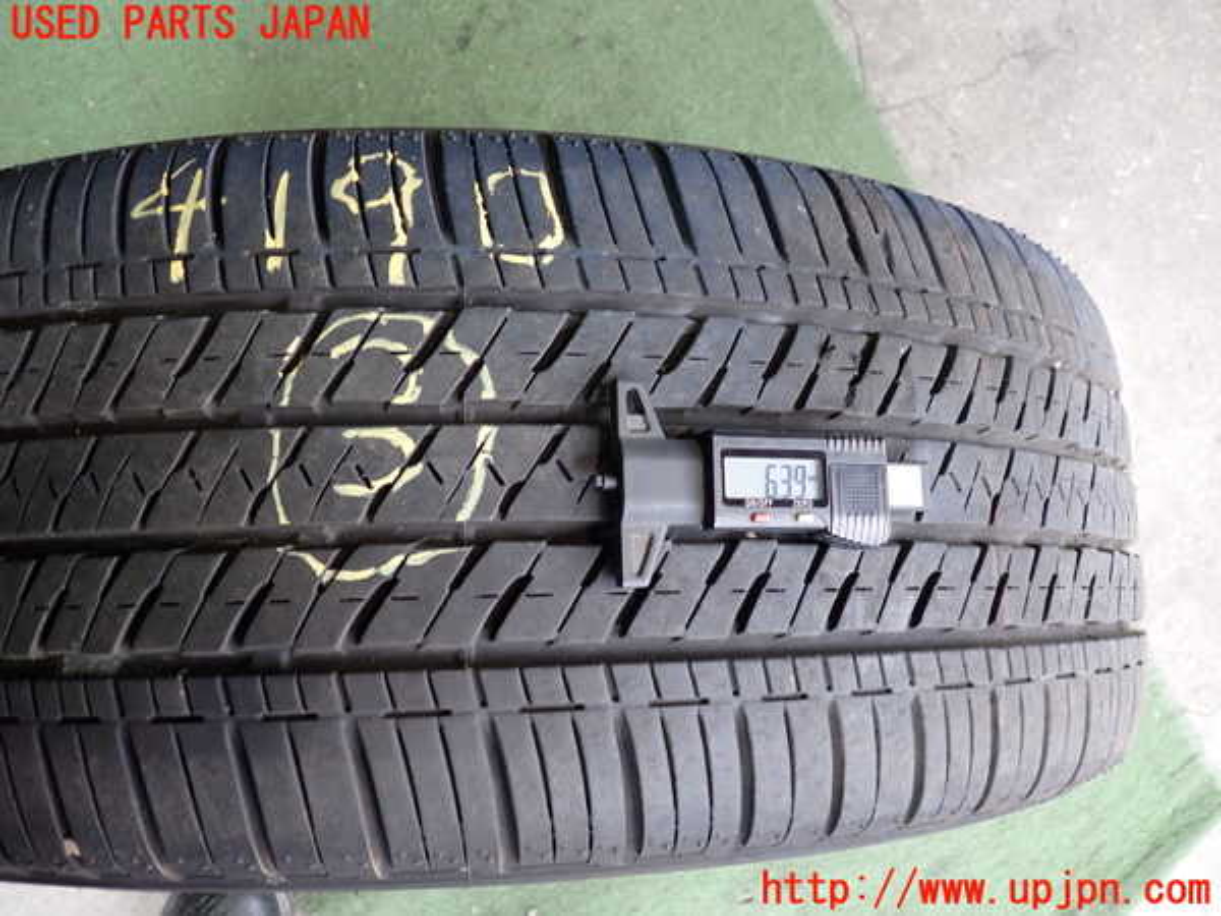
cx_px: 610
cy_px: 458
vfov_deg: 46.8
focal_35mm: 30
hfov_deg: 60.0
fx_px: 1058
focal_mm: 5.4
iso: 200
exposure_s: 1/50
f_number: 2.3
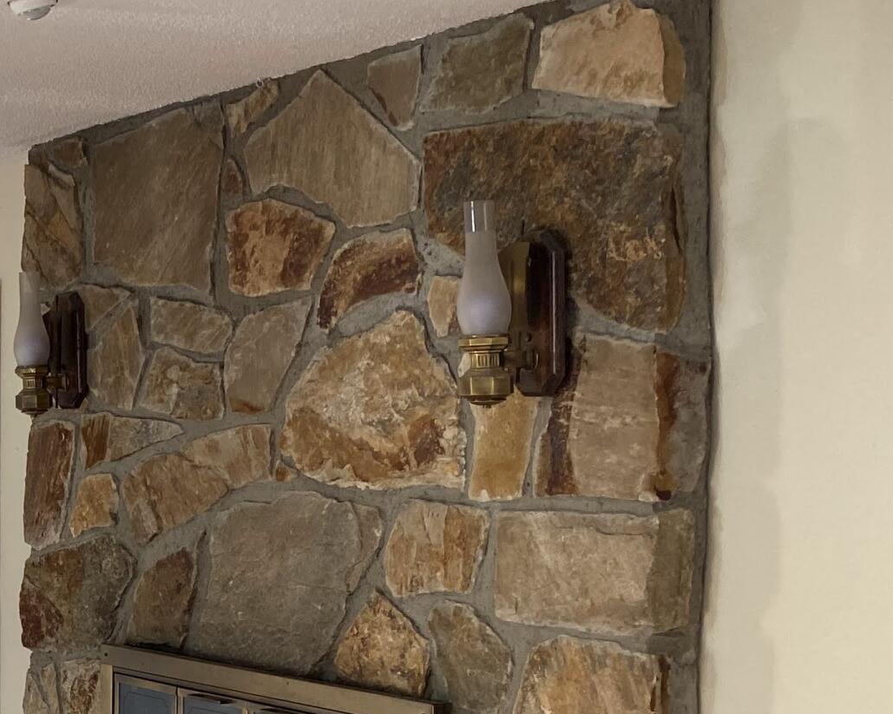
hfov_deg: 22.2
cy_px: 475
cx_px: -365
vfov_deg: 20.6
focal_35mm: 74
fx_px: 1956
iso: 100
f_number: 1.8
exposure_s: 1/122
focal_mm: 4.25
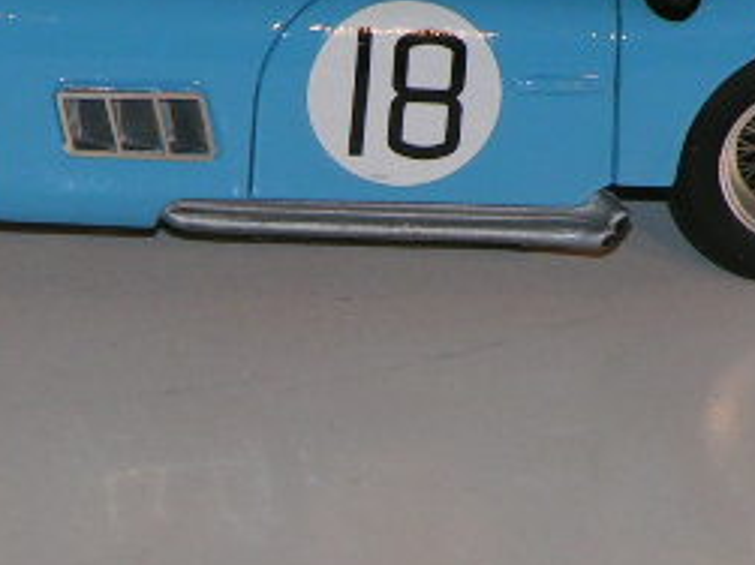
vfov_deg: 2.1
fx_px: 15762
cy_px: 222
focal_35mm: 723
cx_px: 310
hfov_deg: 2.7
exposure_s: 1/320
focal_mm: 43.3
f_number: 5.6
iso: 100
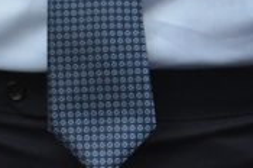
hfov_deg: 6.9
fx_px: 2020
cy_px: -387
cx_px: -253
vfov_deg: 4.5
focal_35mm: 288
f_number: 3.8
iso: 640
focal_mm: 24
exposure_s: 1/320
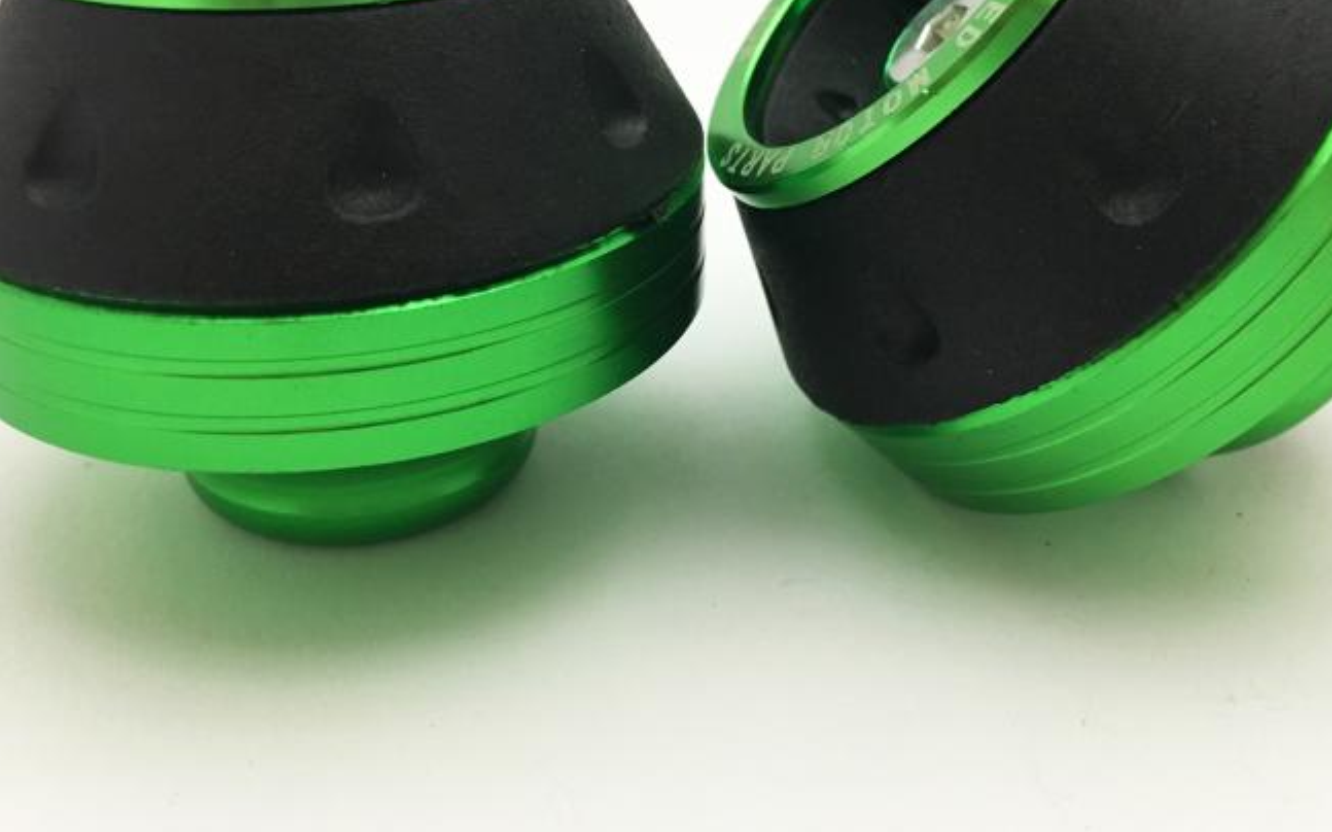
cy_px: 241
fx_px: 1379
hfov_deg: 51.5
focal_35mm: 38
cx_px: 690
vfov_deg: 33.1
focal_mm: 4.15
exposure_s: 1/24
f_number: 2.2
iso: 200
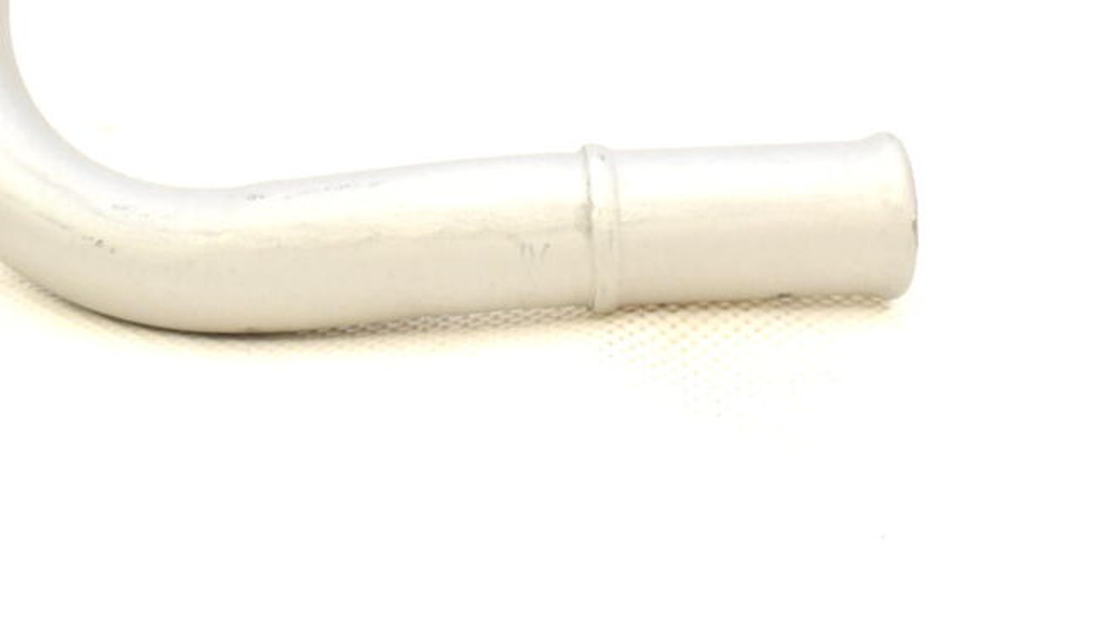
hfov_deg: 17.8
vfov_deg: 10.0
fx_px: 3491
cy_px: 25
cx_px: 628
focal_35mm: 120
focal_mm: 24
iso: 400
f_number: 5.6
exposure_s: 1/125
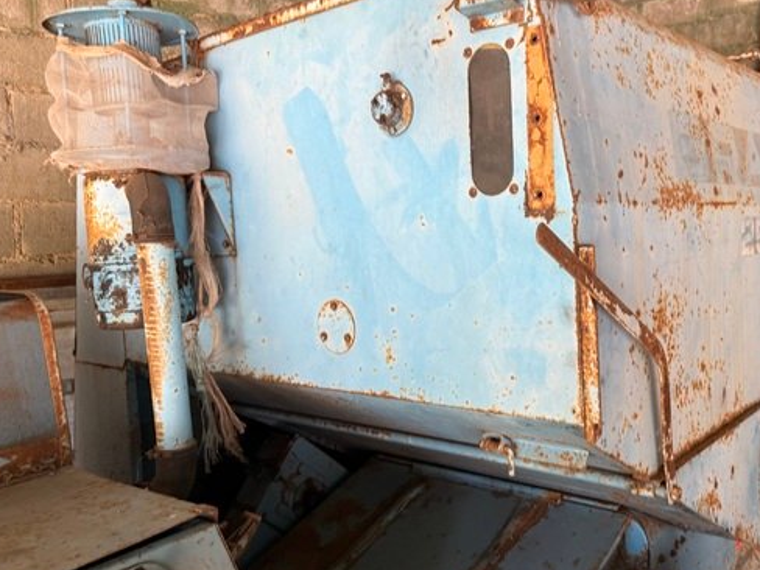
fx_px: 703
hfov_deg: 56.1
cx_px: 481
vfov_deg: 44.1
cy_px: 269
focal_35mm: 32
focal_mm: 6.76
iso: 100
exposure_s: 1/121
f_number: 1.78
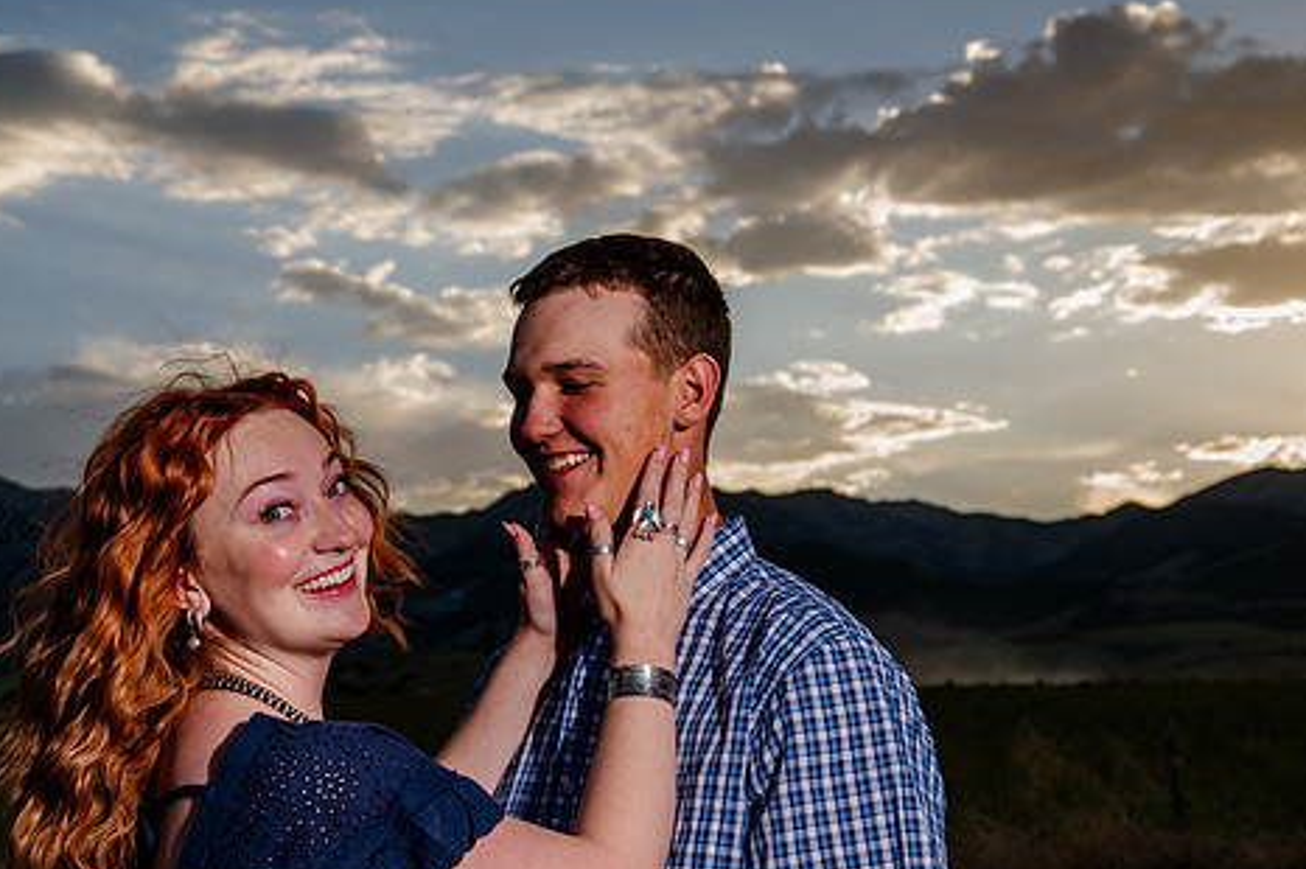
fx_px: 2574
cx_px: 558
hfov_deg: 28.4
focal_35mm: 71
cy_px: 477
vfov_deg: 19.2
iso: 200
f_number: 7.1
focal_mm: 55
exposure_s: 1/320
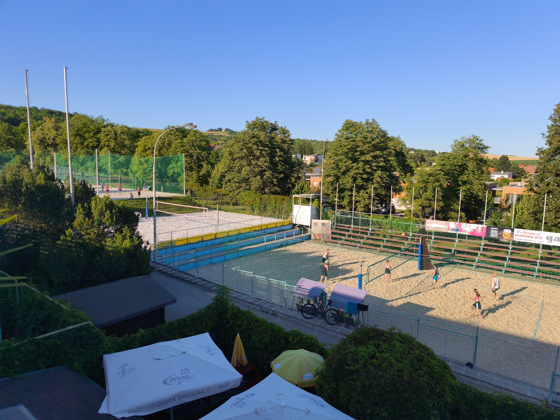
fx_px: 372
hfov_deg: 73.9
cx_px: 280
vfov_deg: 58.9
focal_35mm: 23
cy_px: 210
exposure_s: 1/2049
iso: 50
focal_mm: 6.57
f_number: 1.6
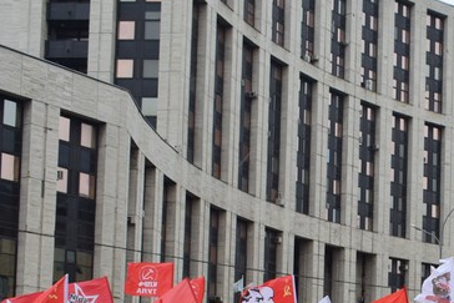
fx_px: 959
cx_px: 454
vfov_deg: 17.2
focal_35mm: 76
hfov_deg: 25.3
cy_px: 357
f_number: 8
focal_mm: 18
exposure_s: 1/250
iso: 250
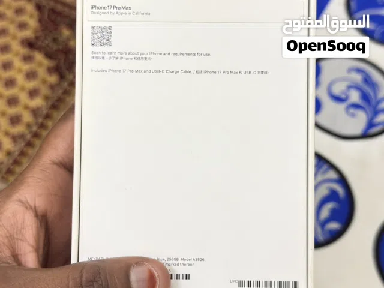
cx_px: 192
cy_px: 144
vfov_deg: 40.7
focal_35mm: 35
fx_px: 388
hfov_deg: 52.6
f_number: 1.78
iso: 200
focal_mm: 6.76
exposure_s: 1/50
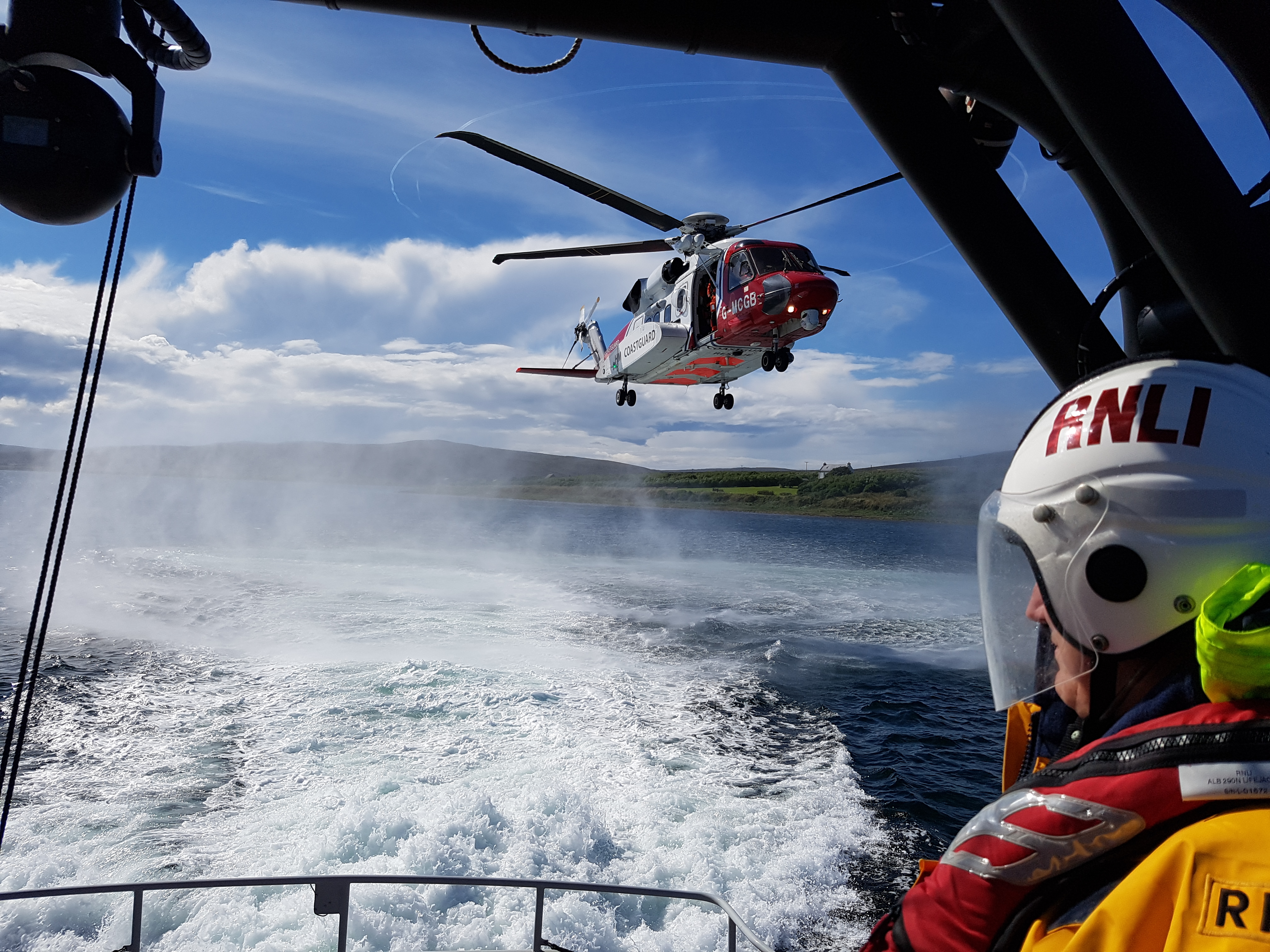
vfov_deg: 53.1
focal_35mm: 26
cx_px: 635
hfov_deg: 67.3
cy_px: 476
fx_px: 954
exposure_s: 1/7184
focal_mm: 4.2
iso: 50
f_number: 1.7
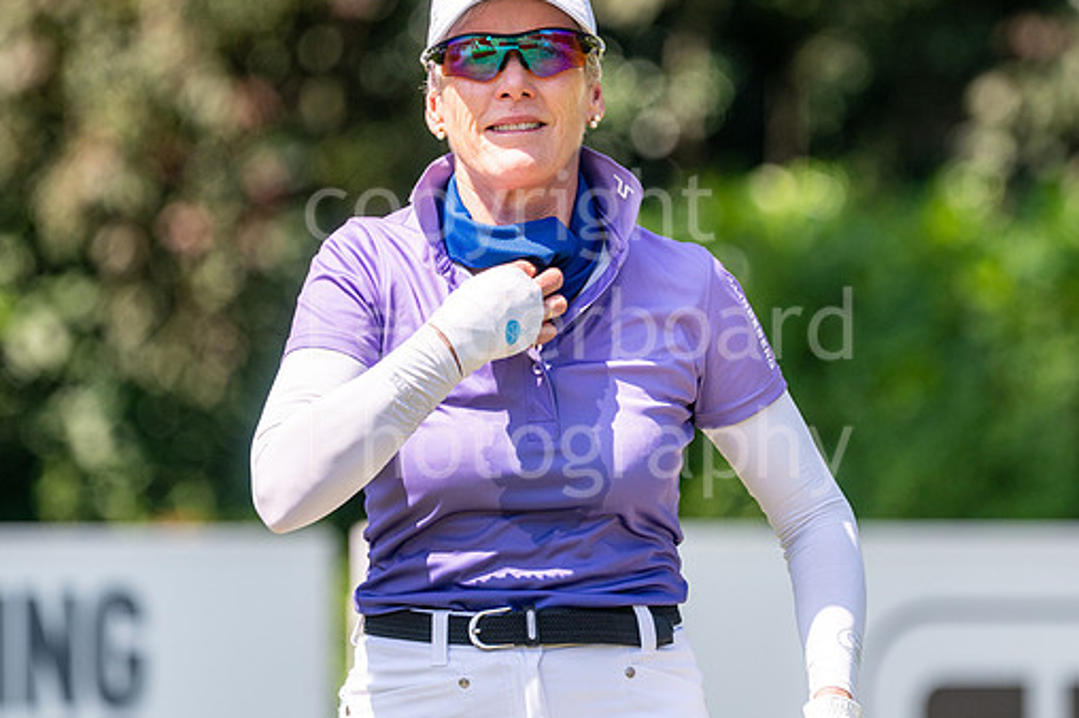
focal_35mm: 514
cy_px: 344
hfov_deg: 4.0
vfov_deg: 2.7
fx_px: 15395
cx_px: 584
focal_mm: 300
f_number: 4.5
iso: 200
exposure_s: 1/1600
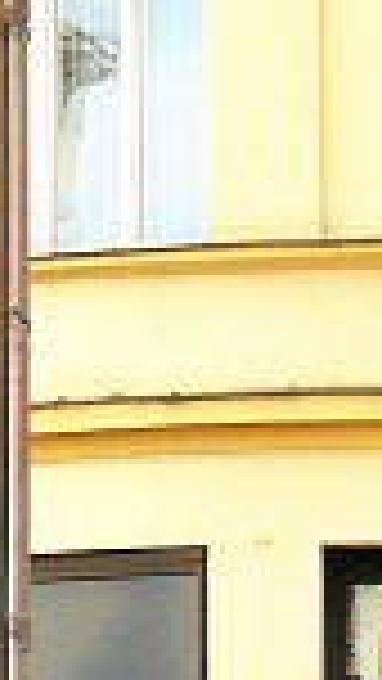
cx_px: -303
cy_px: 955
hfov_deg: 5.7
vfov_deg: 10.1
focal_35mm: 208
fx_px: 3743
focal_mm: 6
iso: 100
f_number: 5.6
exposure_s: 1/250
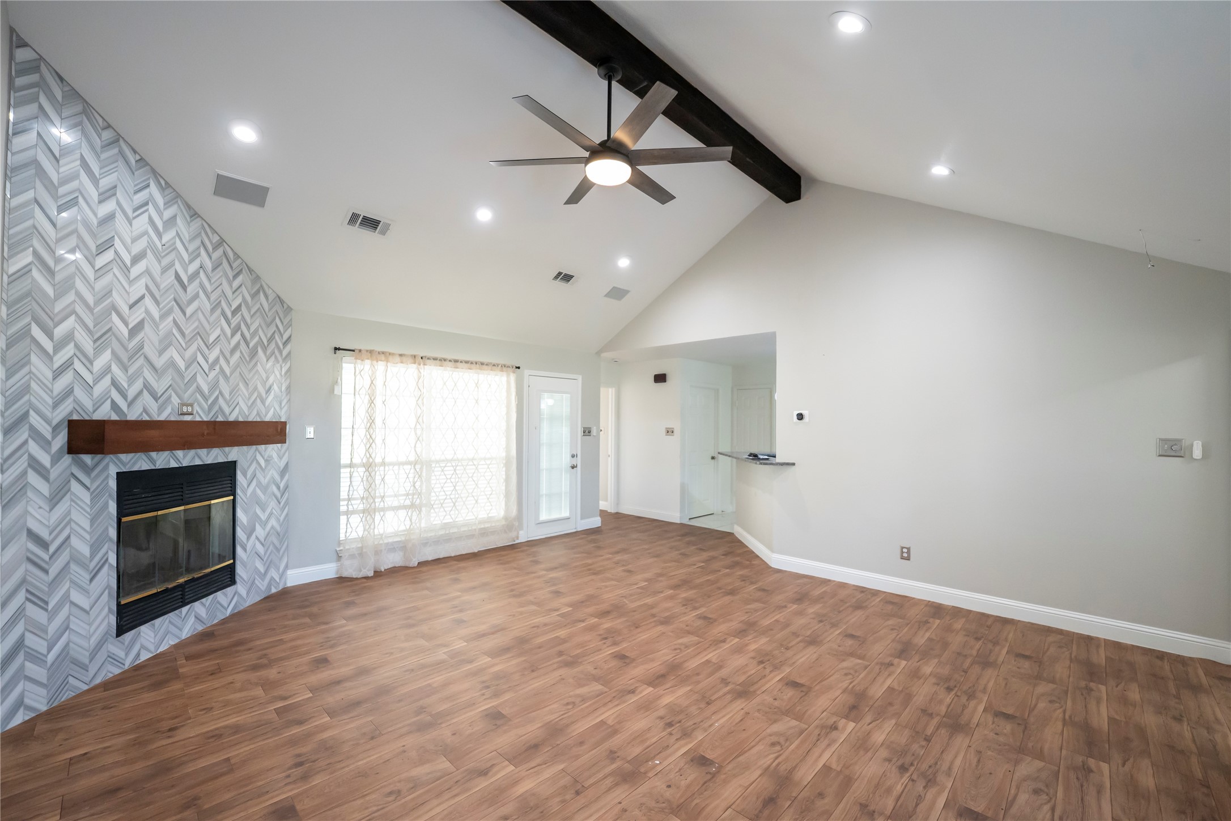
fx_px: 479
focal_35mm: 14
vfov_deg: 81.2
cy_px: 410
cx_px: 616
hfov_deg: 104.3
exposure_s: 1/250
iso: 2500
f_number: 3.5
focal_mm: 14
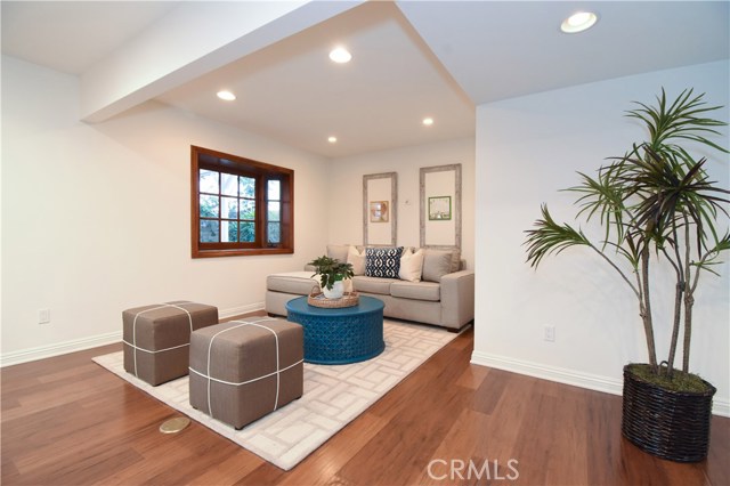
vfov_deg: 77.3
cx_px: 365
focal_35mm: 15
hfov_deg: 100.4
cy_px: 243
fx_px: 304
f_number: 8
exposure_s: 1/6
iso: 1250
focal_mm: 10
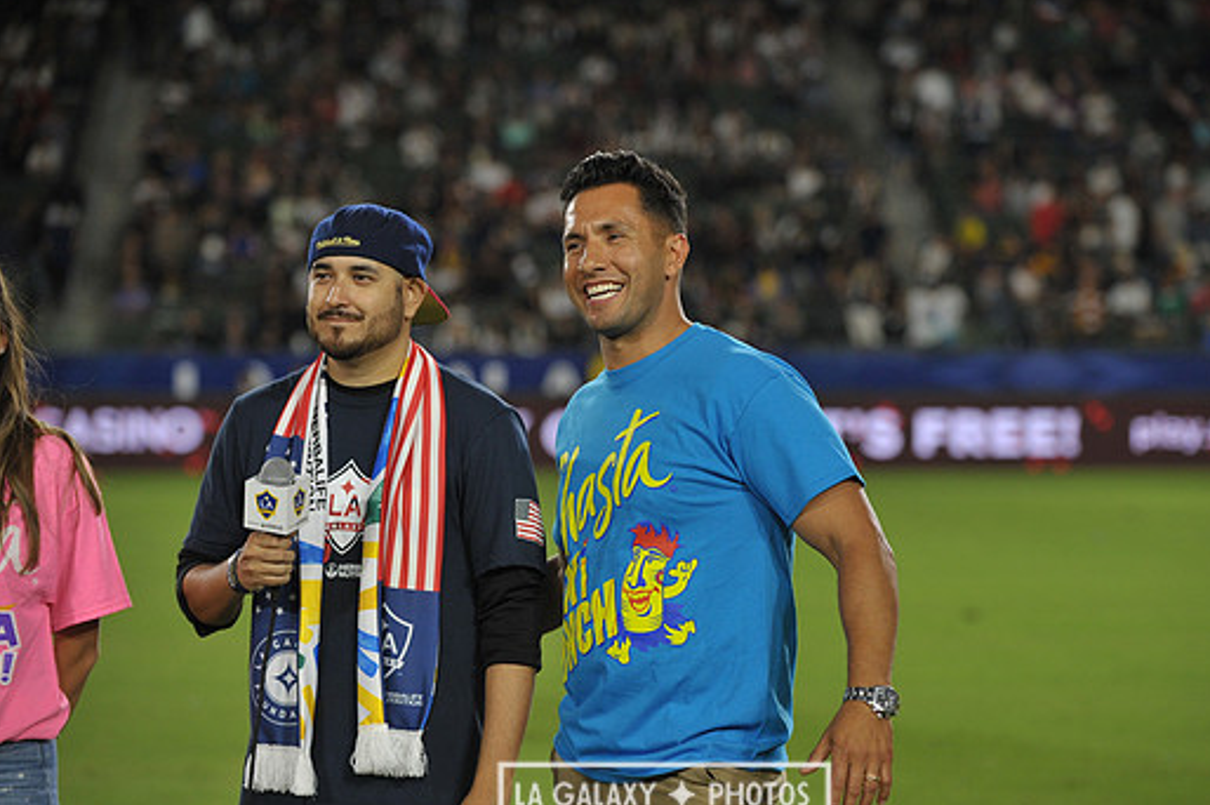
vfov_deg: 11.9
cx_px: 664
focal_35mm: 115
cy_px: 440
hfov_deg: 17.8
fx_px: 3863
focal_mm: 102
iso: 1250
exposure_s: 1/1000
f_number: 2.8
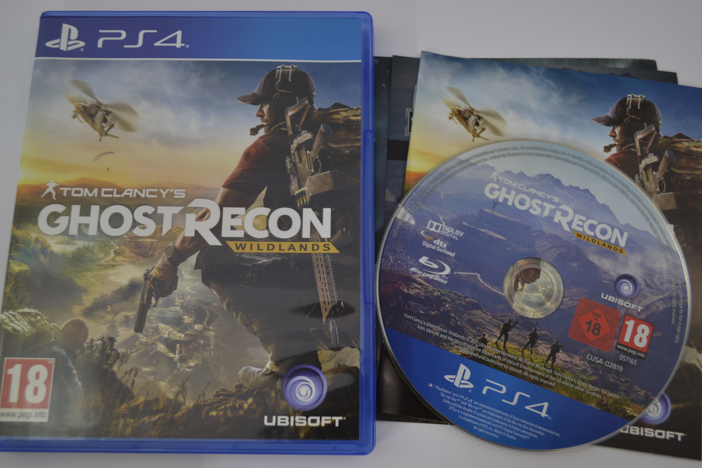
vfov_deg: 40.0
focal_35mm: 33
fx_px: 643
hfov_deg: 57.2
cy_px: 234
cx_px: 351
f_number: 4
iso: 400
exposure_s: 1/20
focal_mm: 22
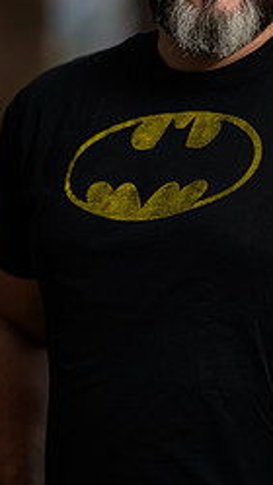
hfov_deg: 4.7
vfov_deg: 8.4
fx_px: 3296
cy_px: 84
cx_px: 244
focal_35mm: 256
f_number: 2
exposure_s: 1/250
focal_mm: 135
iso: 200
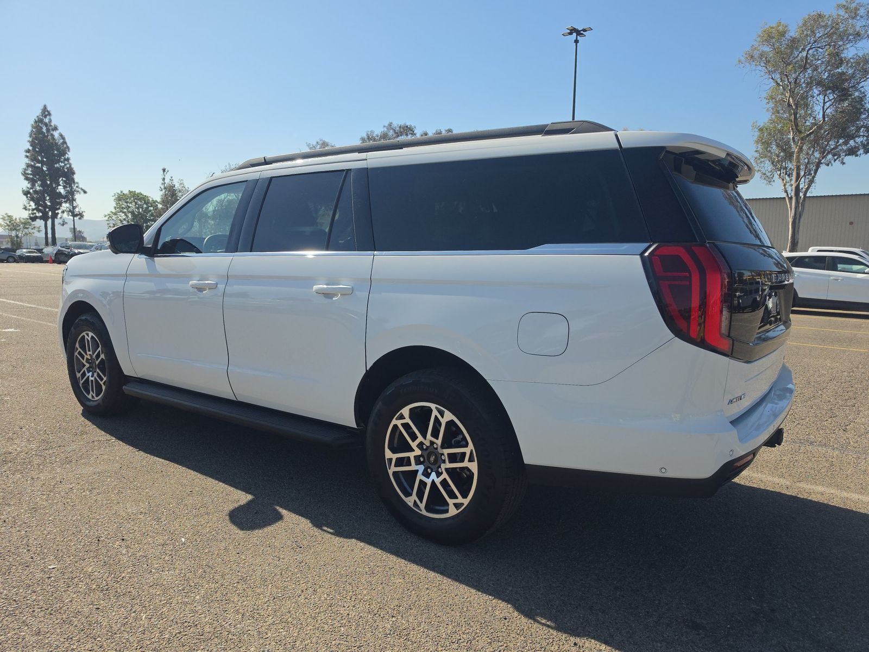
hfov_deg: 73.9
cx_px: 434
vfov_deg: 58.9
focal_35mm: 23
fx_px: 577
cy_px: 326
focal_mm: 6.5
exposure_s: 1/6353
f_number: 1.4
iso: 63
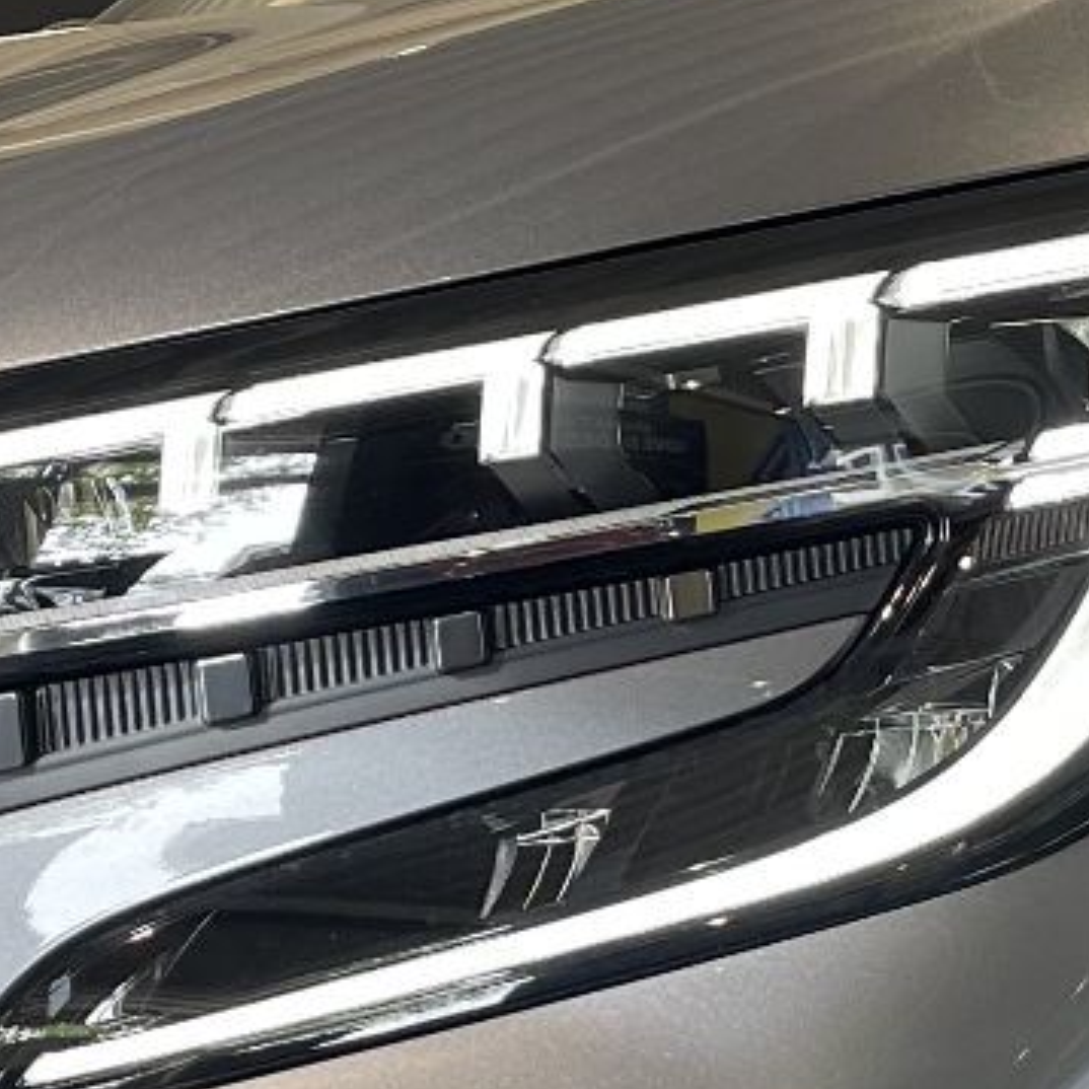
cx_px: 779
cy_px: 989
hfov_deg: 15.6
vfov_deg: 15.5
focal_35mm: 111
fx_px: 3951
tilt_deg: -6.0
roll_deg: +4.1
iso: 125
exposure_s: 1/100
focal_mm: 5.1
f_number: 1.6
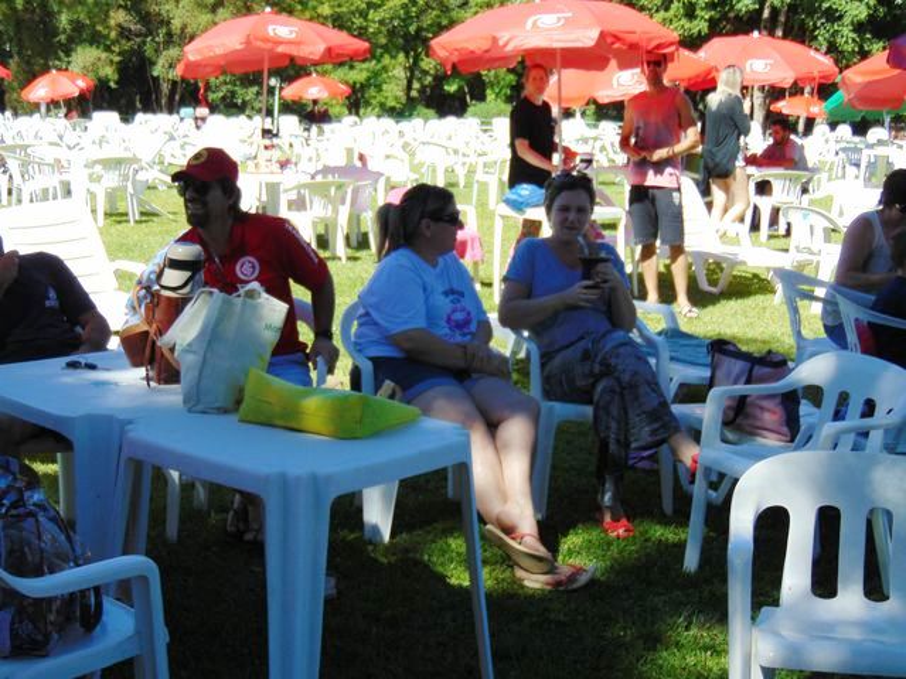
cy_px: 340
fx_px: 1570
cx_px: 453
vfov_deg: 24.4
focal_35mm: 60
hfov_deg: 32.2
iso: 80
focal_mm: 10.8
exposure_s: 1/500
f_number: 3.6
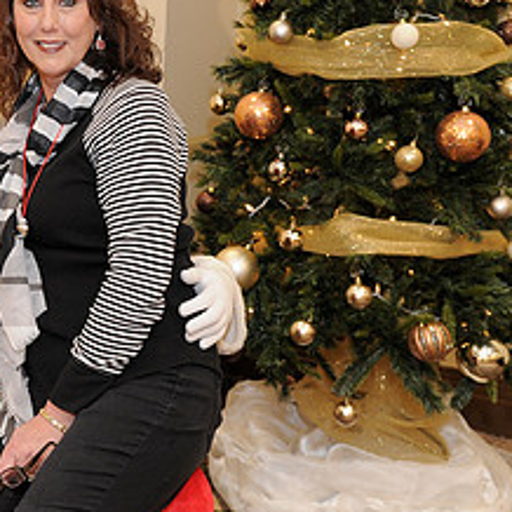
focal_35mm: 70
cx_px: -7
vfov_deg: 24.6
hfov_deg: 23.6
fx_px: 1171
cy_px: 211
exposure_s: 1/100
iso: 1600
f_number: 4
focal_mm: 31
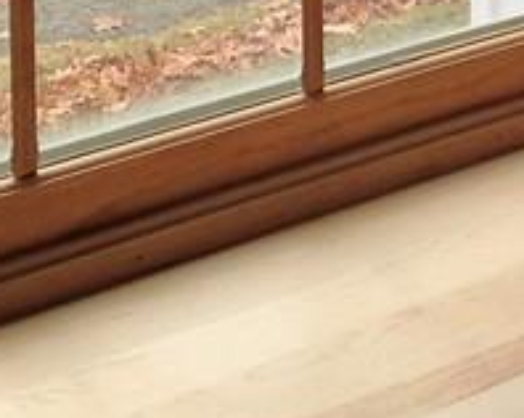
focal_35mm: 167
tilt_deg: -8.4
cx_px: 704
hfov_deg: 11.2
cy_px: -333
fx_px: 2587
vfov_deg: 8.9
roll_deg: +0.3
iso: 50
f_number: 2.4
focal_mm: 4.12
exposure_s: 1/251
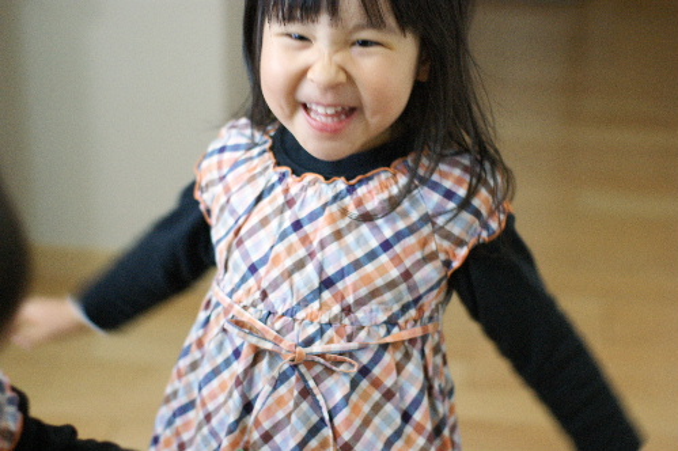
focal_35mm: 75
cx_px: 339
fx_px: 1412
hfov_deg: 27.0
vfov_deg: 18.2
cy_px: 226
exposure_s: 1/60
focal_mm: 50
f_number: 2
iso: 400
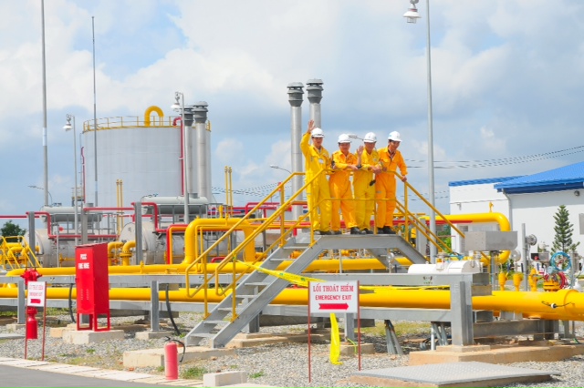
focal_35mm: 82
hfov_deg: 24.6
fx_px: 1338
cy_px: 194
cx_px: 292
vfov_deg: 16.5
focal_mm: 55
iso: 200
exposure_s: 1/320
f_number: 10
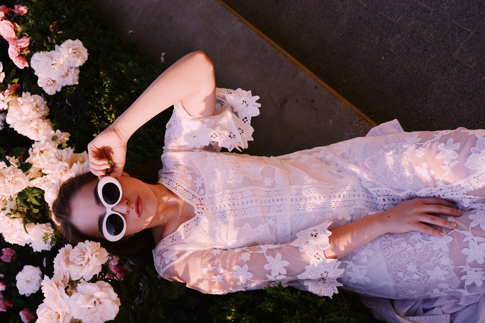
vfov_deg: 29.9
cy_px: 162
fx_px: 606
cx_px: 242
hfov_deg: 43.6
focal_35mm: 45
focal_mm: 30
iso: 100
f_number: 6.3
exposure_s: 1/320
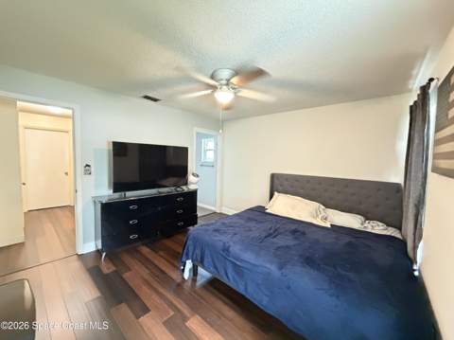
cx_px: 227
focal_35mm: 14
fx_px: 183
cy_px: 170
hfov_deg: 102.1
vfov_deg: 85.6
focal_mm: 2.22
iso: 1250
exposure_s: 1/40
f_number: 2.2
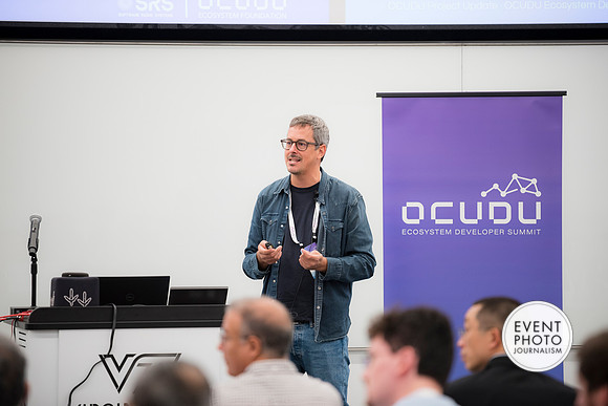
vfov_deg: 6.9
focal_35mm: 200
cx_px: 304
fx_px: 3378
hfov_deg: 10.3
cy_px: 203
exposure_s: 1/125
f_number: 2.8
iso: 800
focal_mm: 200
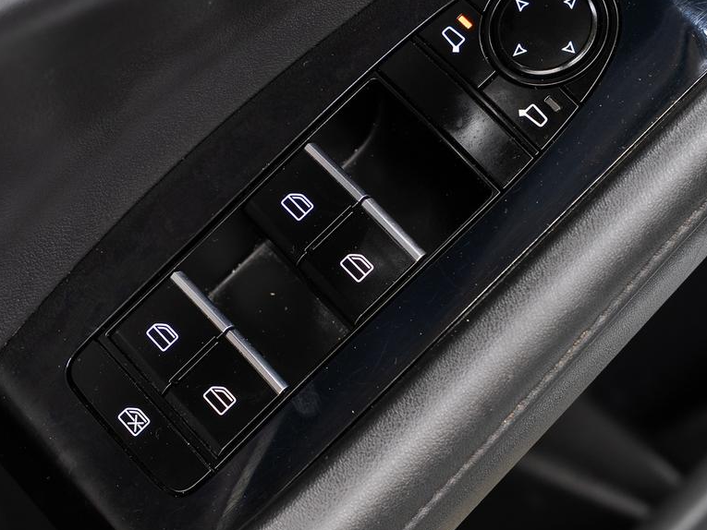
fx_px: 2737
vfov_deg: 11.1
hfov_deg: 14.7
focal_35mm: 134
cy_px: 240
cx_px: 297
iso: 100
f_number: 5.6
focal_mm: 67.1
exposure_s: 1/1.25
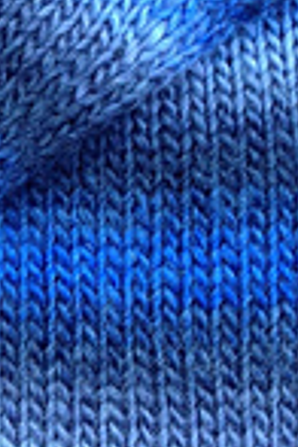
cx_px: -334
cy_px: 207
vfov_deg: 12.9
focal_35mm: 159
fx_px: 1974
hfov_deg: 8.1
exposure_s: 1/120
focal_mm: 4.28
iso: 80
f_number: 2.4
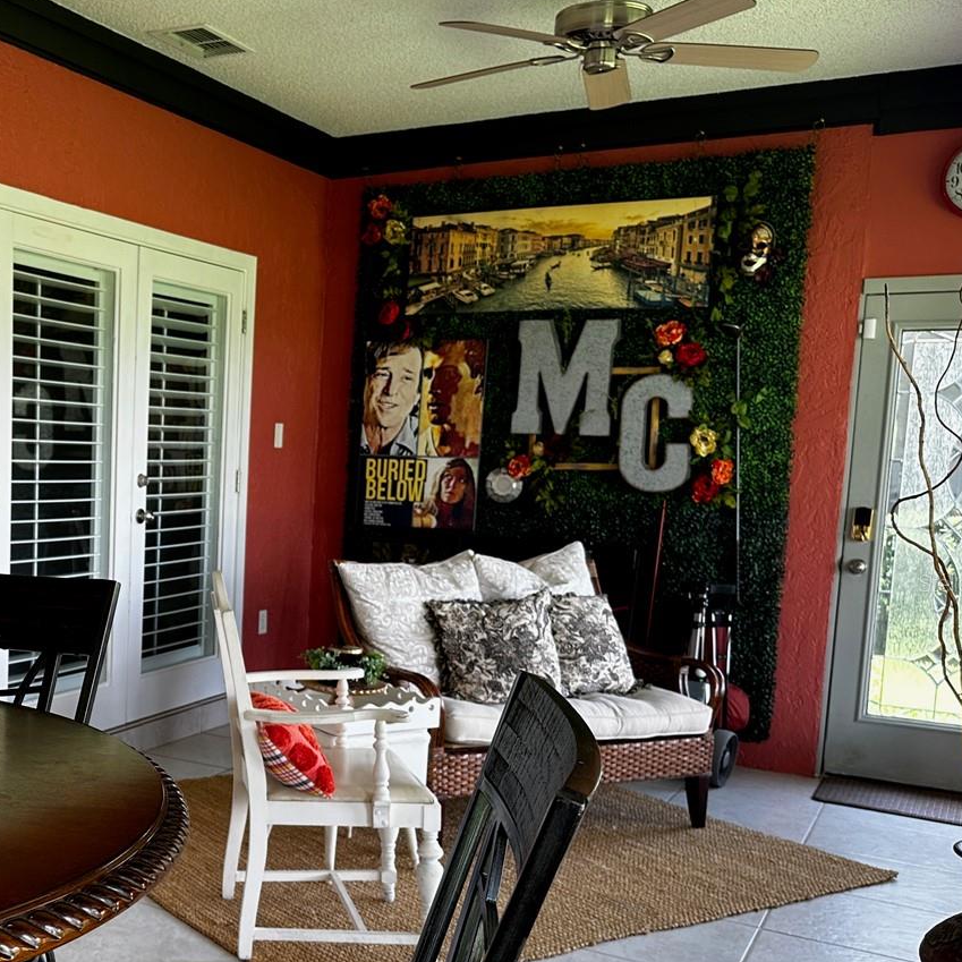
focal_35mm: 40
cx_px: 119
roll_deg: -1.5
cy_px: 582
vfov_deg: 41.6
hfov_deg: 39.2
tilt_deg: -5.5
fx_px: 1258
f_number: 1.78
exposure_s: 1/120
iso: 80
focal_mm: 6.86
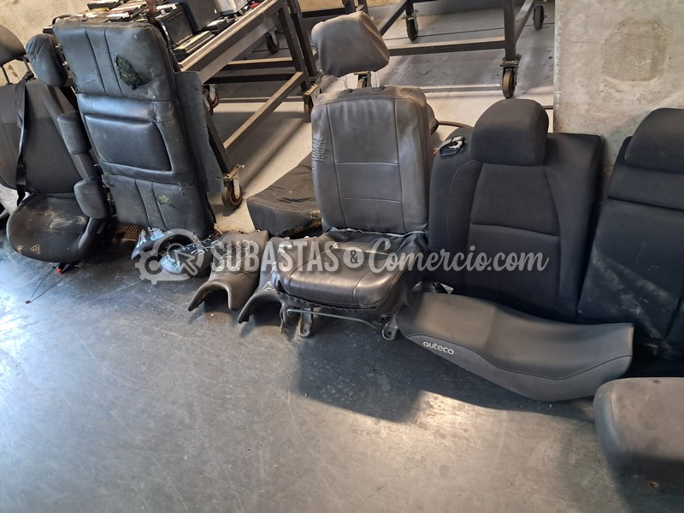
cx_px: 342
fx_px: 534
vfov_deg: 51.4
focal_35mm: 27
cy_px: 256
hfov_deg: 65.3
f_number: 1.8
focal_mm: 4
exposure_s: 1/25
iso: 500
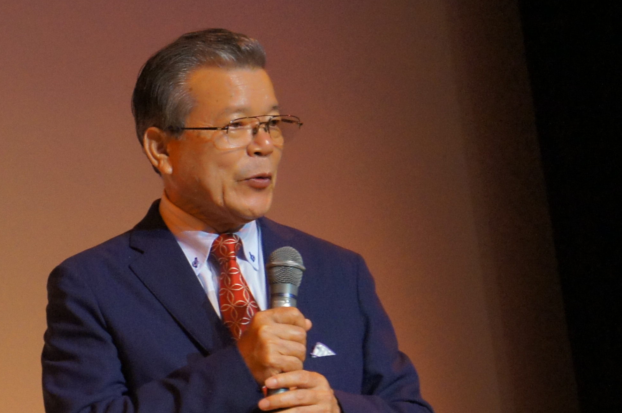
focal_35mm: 174
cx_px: -159
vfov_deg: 7.9
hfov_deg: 11.5
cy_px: 275
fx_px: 3003
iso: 1600
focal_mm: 46
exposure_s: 1/160
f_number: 5
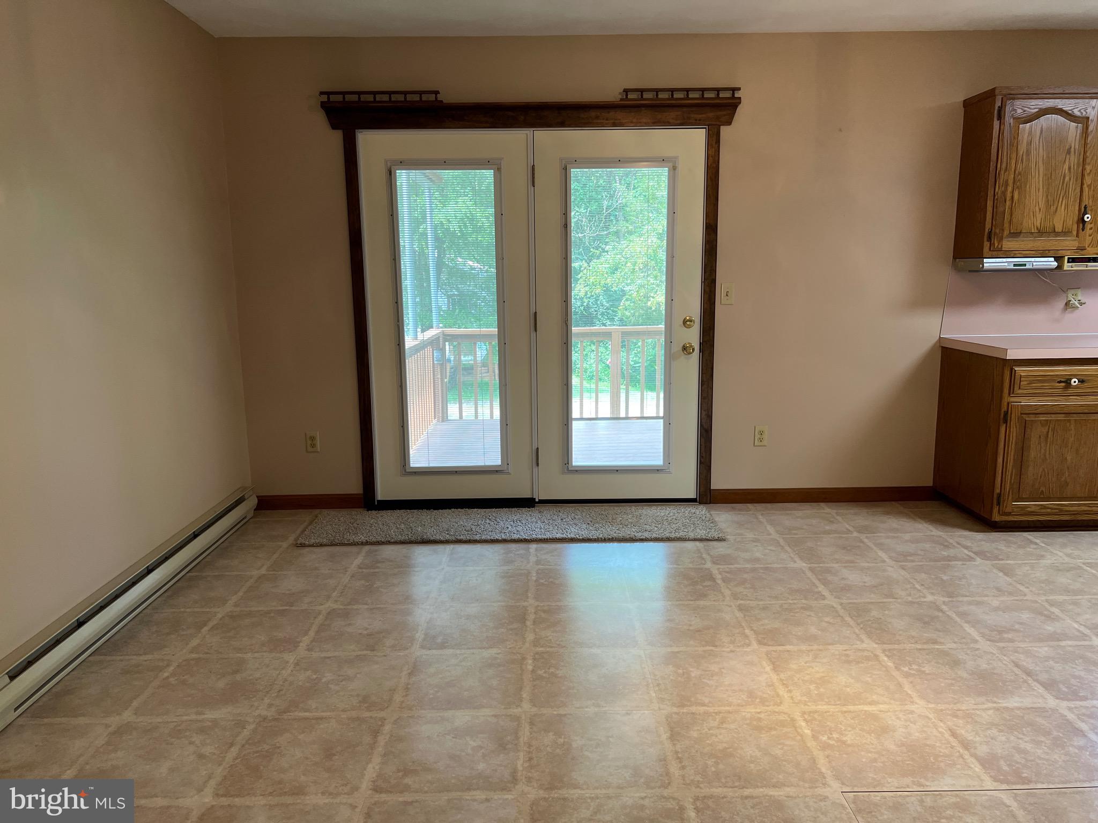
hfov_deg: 67.3
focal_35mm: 26
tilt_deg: -10.1
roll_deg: +1.2
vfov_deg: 53.1
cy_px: 412
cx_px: 549
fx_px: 825
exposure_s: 1/120
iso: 100
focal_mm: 5.7
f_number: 1.5
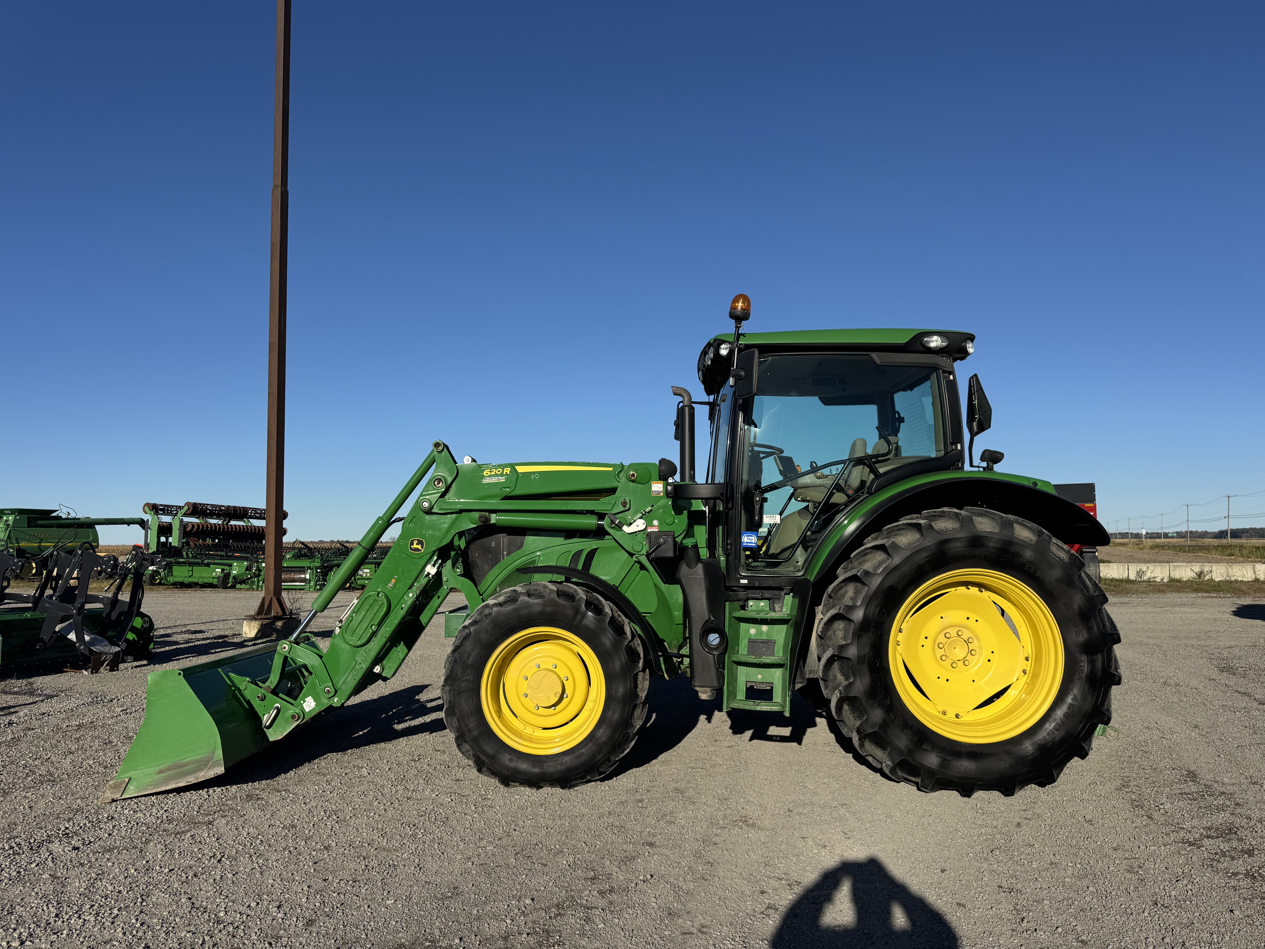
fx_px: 877
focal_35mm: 24
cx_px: 632
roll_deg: +1.6
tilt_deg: +4.2
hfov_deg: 71.6
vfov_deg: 56.8
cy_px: 474
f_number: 1.78
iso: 80
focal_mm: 6.76
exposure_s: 1/6410
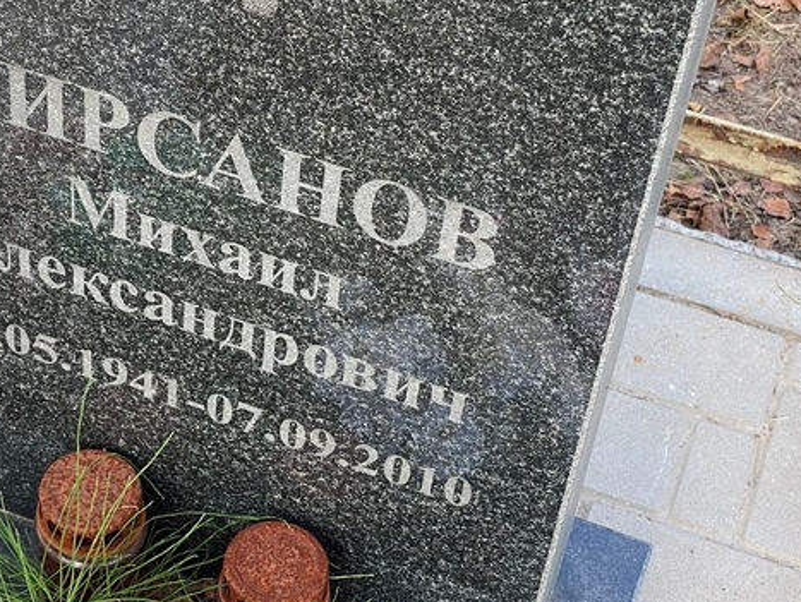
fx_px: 2061
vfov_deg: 16.6
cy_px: 182
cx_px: 196
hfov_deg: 21.8
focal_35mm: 89
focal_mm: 6
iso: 25
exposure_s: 1/122
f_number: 2
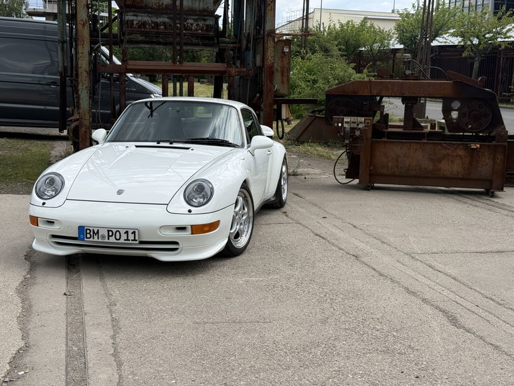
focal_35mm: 48
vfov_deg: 30.3
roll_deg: -2.1
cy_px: 193
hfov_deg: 39.7
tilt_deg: -9.2
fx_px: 713
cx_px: 257
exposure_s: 1/6024
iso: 100
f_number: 1.78
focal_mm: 6.76
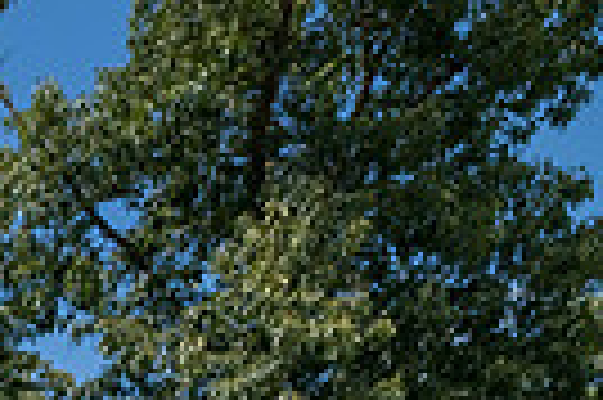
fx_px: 1104
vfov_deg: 15.1
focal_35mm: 66
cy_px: 874
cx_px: -566
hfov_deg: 19.5
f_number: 13
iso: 320
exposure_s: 1/400
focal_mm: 14
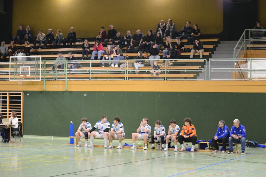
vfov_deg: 16.4
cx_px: 135
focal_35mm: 84
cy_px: 89
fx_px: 617
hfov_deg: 24.3
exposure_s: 1/100
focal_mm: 55
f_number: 4
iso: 1600
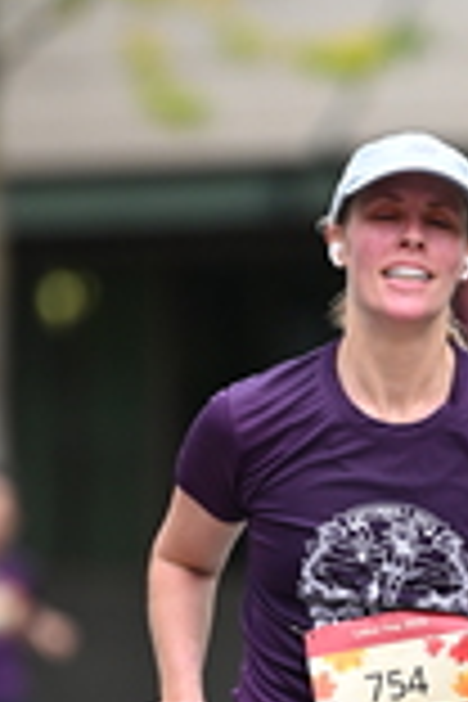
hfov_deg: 2.0
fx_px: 13746
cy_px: 500
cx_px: 376
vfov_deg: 2.9
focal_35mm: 705
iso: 640
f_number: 2.8
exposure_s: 1/2000
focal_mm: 200
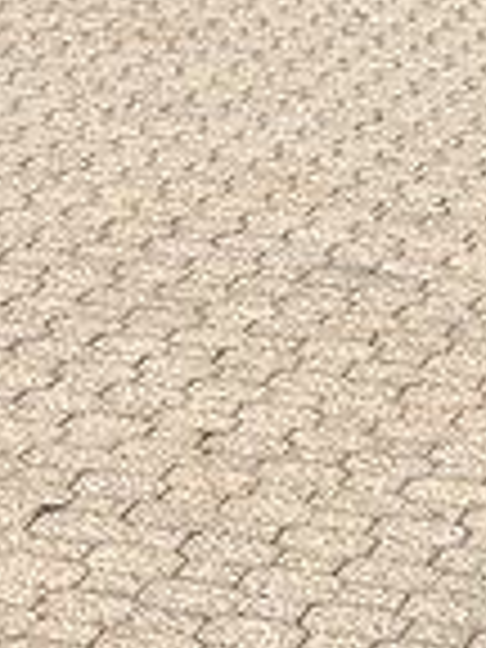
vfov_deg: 9.7
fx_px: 3650
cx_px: -513
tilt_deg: +0.3
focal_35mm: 195
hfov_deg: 7.3
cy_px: -477
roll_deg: -0.4
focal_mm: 5.96
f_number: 1.6
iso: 50
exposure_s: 1/1175
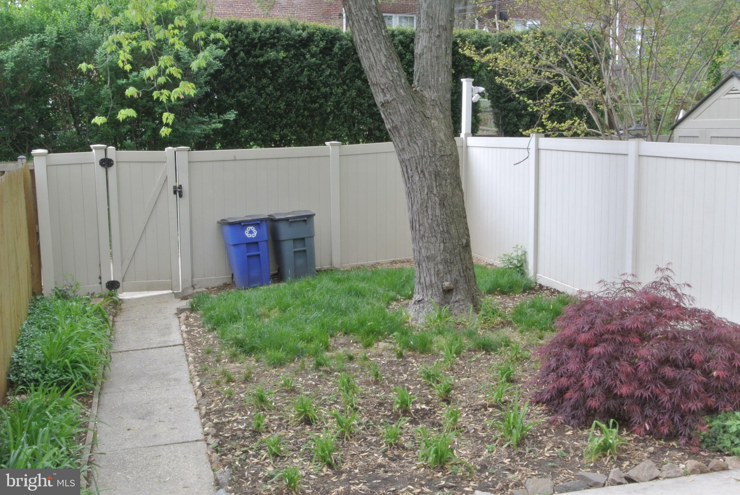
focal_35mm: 45
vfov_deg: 29.9
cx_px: 370
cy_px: 248
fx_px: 926
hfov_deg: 43.6
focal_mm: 16.9
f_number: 4.5
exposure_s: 1/40
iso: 400
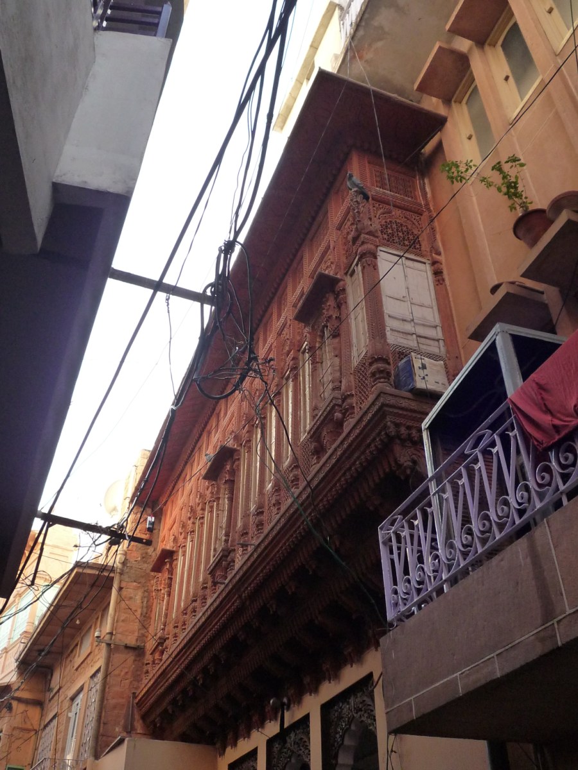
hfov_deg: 44.2
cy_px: 385
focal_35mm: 32
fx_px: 712
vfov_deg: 56.8
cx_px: 289
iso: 320
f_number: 2.9
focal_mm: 4.7
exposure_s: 1/200
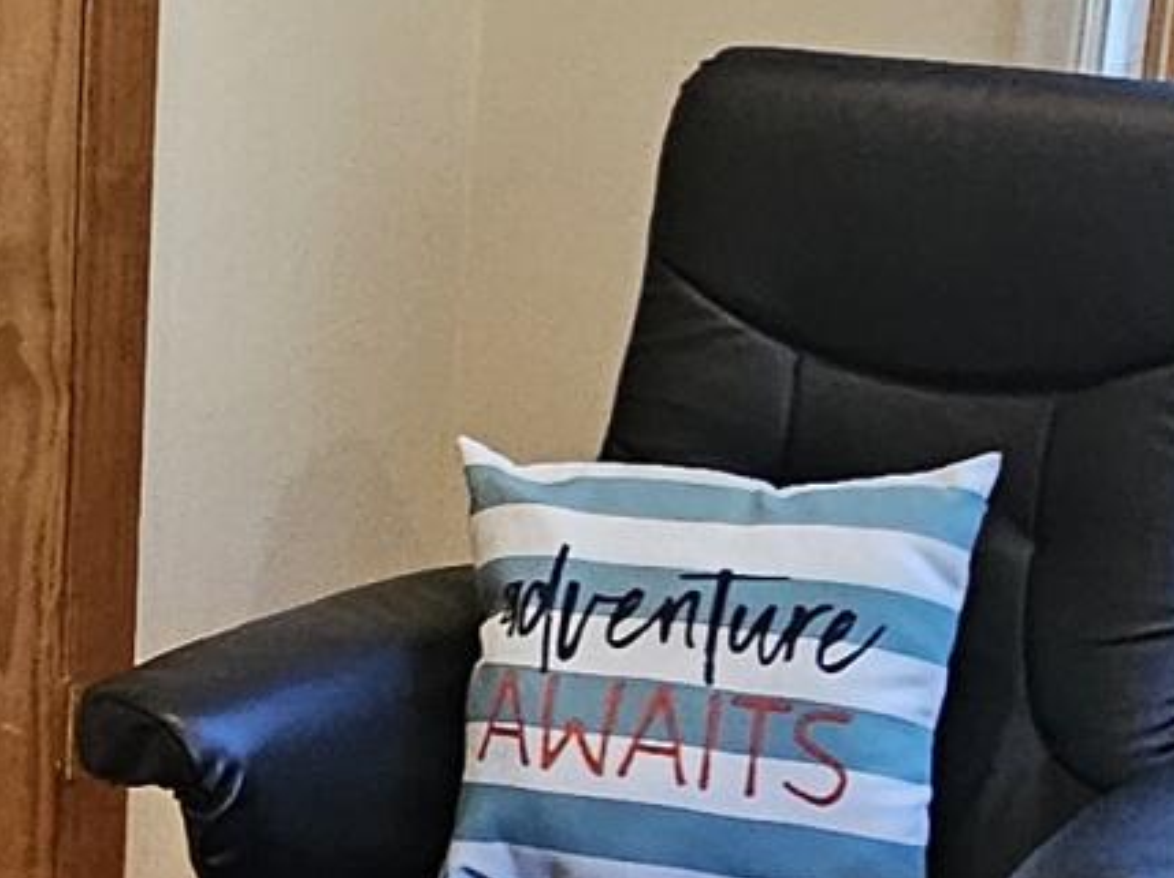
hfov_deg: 21.4
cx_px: 323
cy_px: 640
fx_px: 3084
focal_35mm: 91
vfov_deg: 16.1
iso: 400
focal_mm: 2.2
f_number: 2.2
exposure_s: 1/40
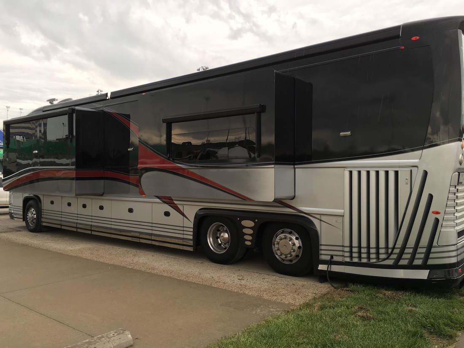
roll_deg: +0.3
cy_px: 174
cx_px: 232
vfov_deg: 48.2
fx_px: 389
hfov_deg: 61.7
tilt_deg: +0.4
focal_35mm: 29
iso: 32
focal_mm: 4.15
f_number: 2.2
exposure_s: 1/120
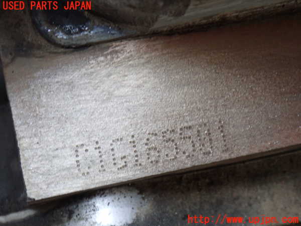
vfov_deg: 14.8
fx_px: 870
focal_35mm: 100
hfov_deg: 19.6
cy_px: 113
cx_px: 150
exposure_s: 1/25
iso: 800
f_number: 4.9
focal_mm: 18
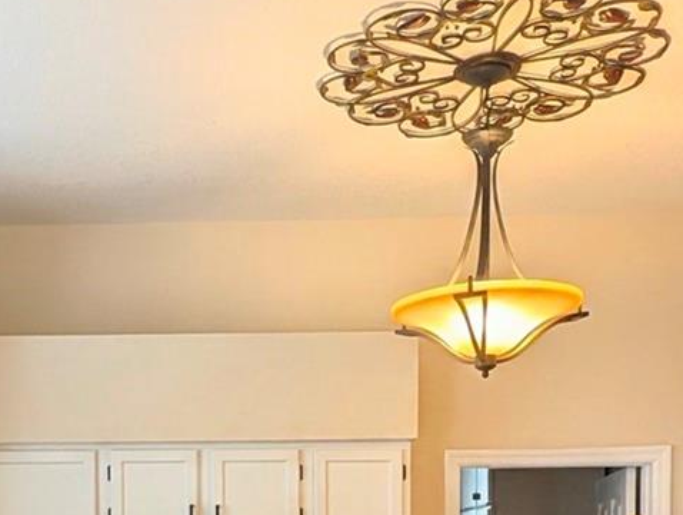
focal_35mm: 40
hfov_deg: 44.6
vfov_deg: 33.9
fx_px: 790
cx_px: 141
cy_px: 472
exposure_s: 1/42.2
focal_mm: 2.23
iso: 34
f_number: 1.95
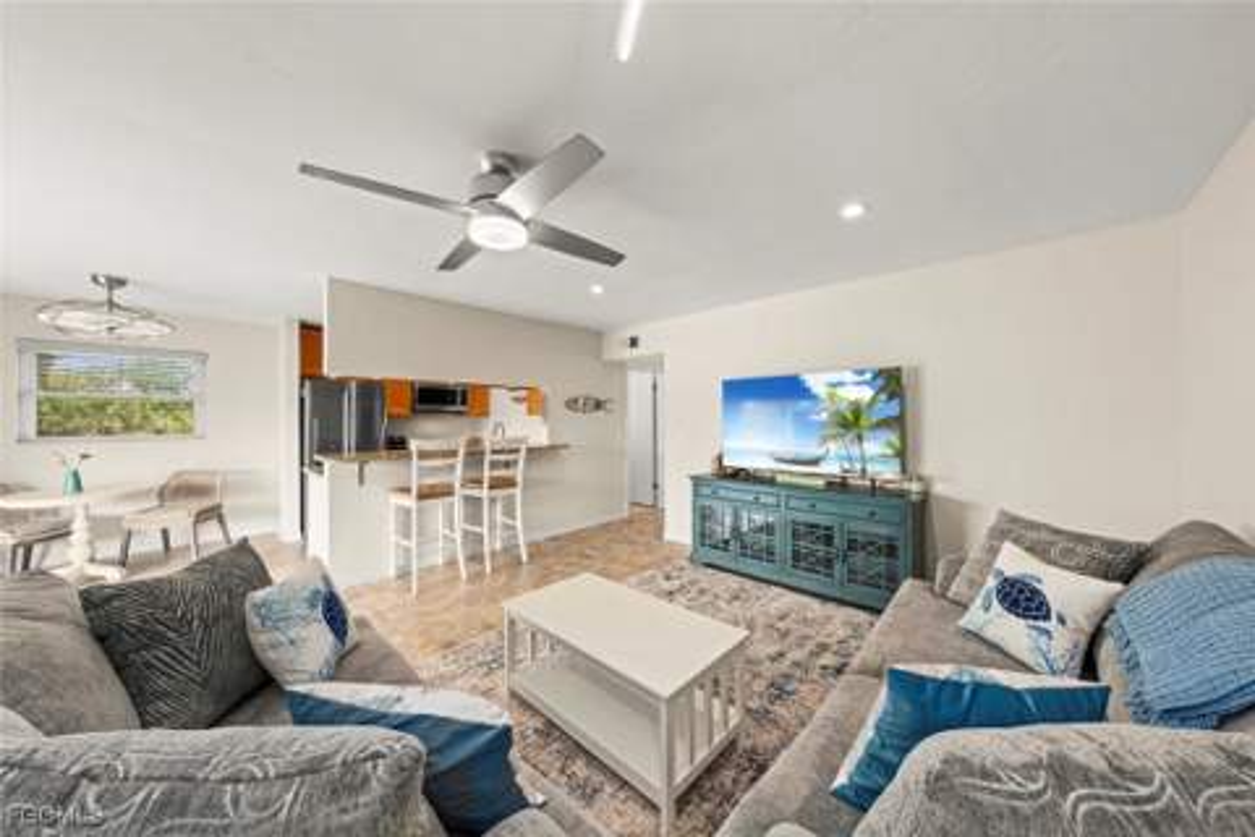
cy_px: 418
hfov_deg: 112.6
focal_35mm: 12
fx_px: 418
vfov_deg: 90.0
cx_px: 628
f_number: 10
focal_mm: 12
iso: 160
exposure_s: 1/1.25
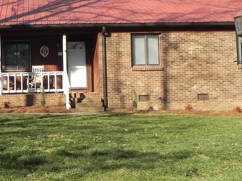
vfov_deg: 22.1
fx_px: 461
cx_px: 53
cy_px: 60
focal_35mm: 66
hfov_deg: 28.8
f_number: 6.3
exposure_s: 1/342
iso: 160
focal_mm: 5.2
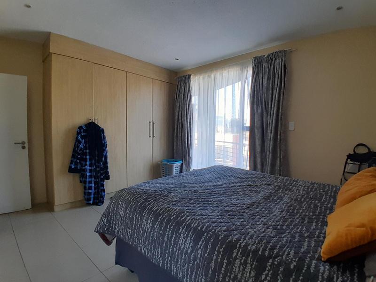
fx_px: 185
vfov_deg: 74.7
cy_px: 141
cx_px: 188
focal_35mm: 17
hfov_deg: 91.0
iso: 80
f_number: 2.2
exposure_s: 1/50
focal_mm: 1.46
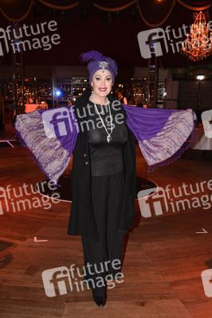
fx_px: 354
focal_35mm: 40
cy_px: 159
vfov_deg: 48.5
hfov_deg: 33.3
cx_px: 106
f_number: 6.3
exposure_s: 1/60
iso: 2500
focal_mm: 40
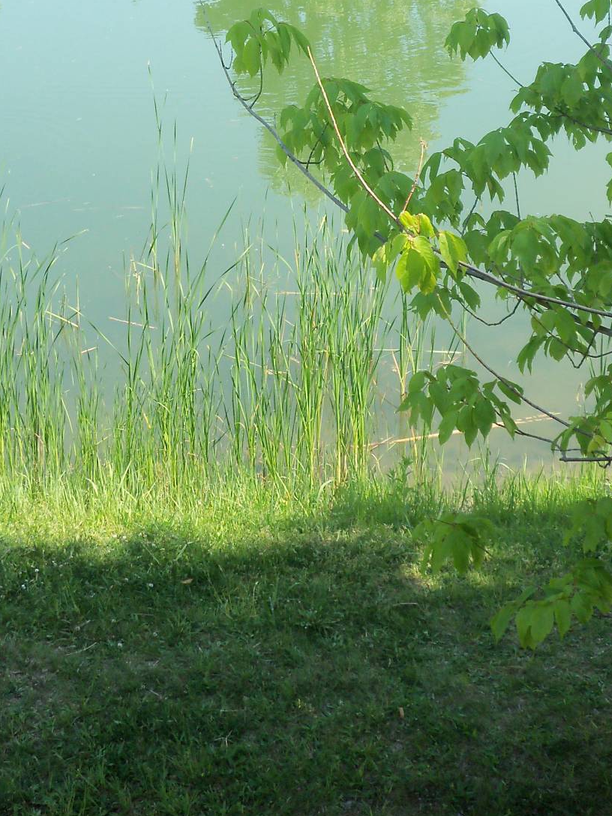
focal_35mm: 64
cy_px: 93
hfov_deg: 22.9
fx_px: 1509
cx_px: 310
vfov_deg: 29.1
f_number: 2.9
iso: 80
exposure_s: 1/400
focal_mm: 5.7
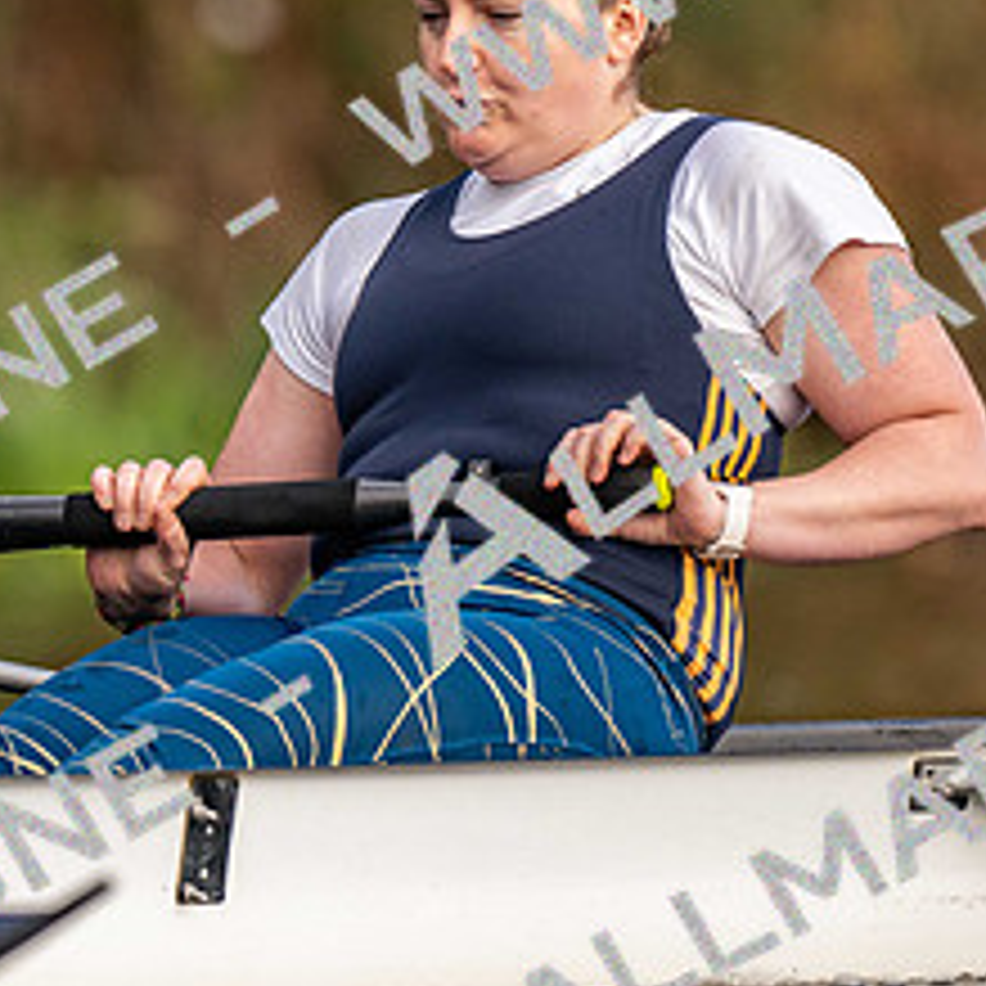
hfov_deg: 1.3
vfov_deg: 1.3
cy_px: 241
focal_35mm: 1352
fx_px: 43569
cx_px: 23
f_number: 4
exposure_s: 1/2500
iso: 1100
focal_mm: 600
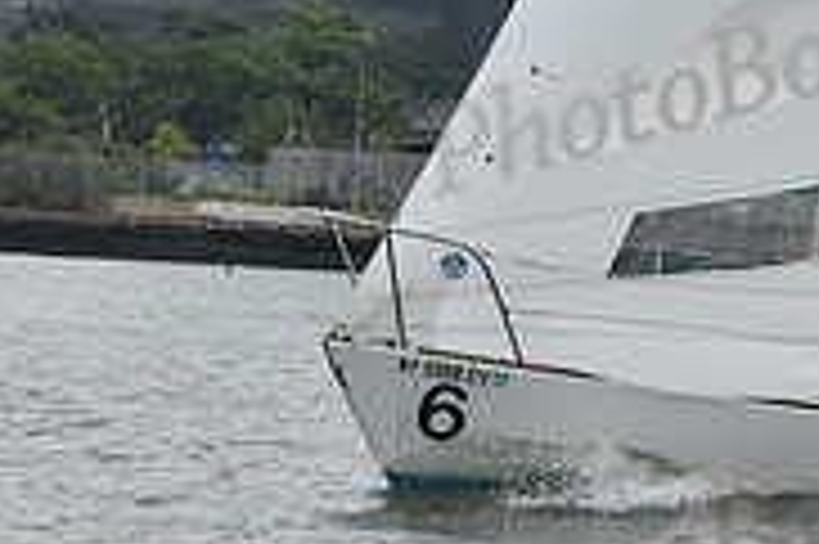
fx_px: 9773
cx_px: 1296
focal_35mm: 430
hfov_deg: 4.8
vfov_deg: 3.2
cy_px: 250
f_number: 8
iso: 320
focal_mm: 135
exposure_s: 1/1250
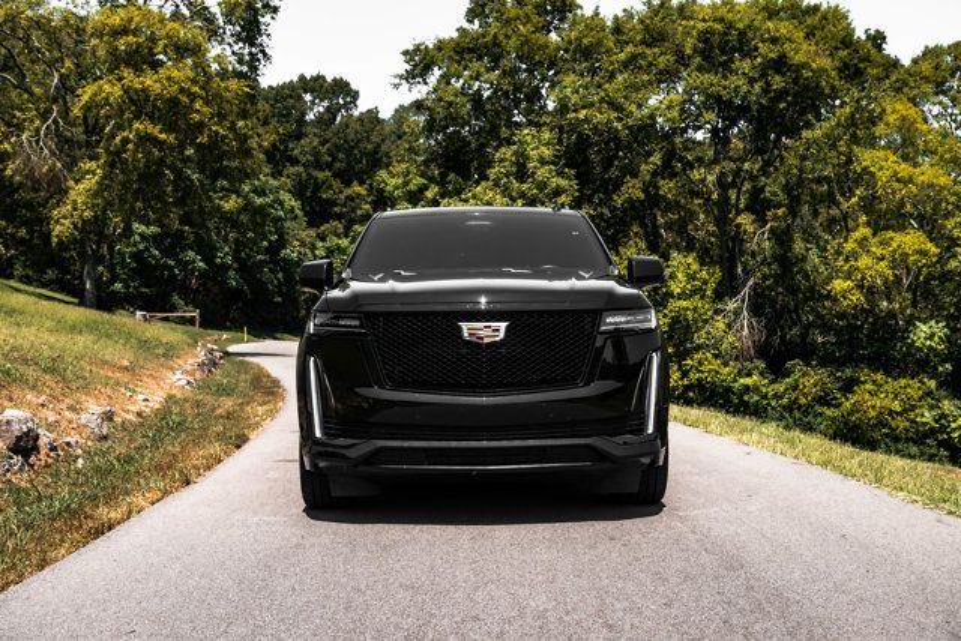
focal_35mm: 46
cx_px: 480
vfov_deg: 29.3
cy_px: 320
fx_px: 1228
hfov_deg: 42.7
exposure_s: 1/1250
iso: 320
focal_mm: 46
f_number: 7.1
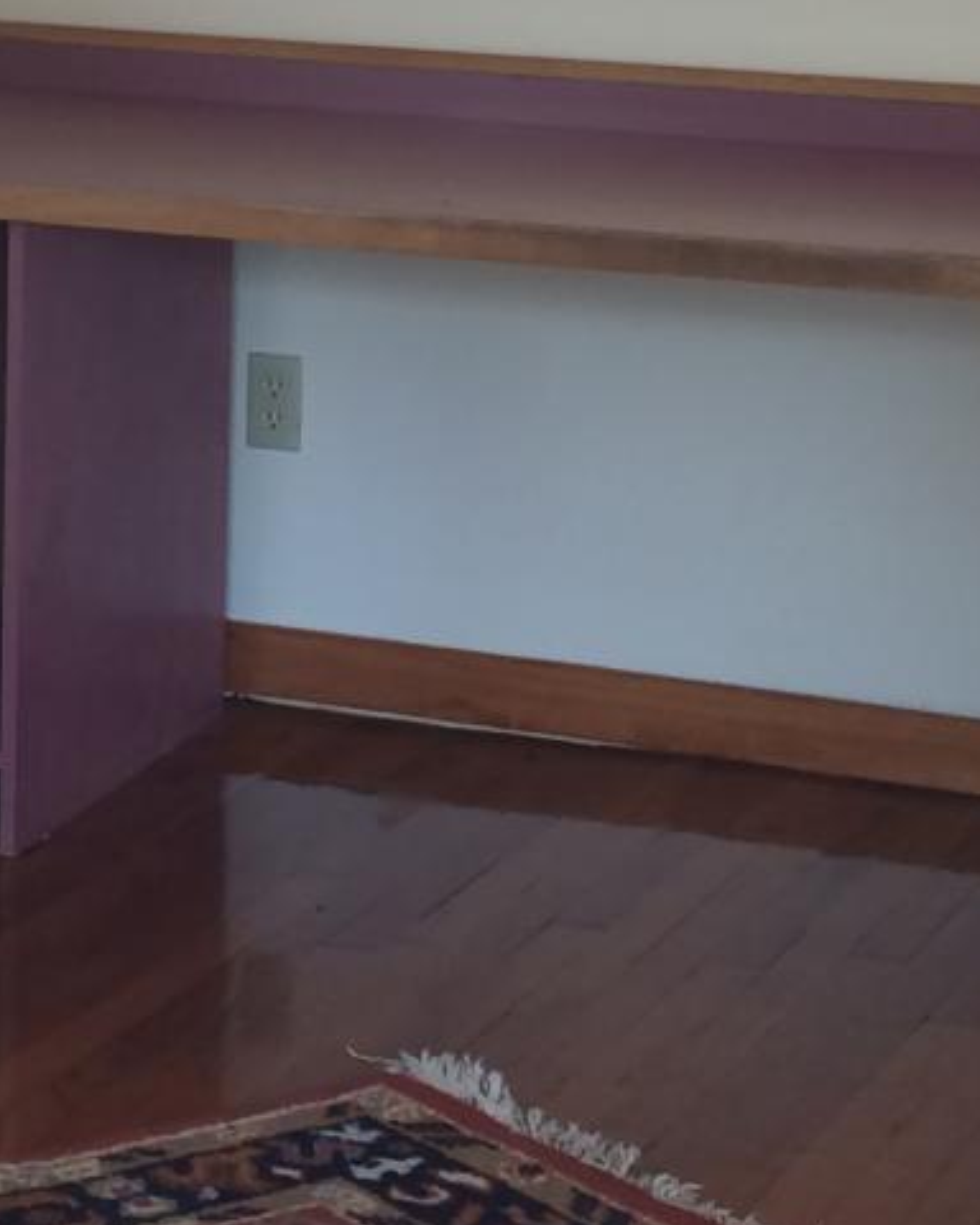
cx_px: 148
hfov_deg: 13.0
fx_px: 4278
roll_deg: +1.9
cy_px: -128
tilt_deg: -3.4
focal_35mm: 118
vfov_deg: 15.8
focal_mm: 4.15
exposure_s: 1/30
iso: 40
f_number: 2.2
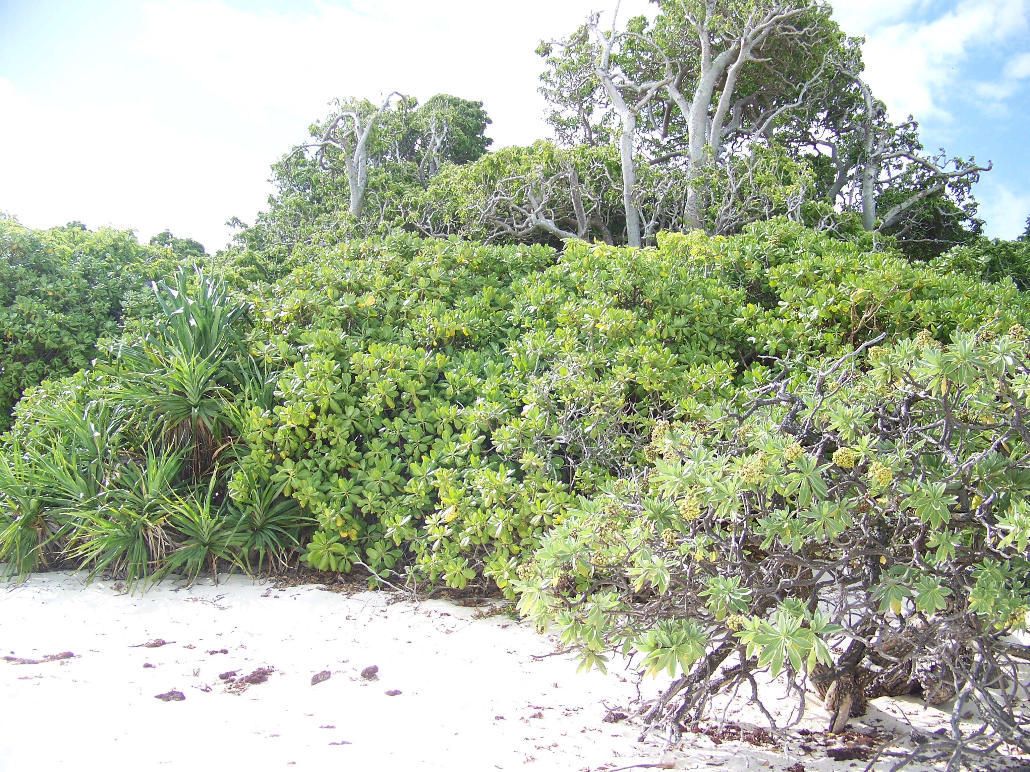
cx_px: 515
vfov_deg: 39.7
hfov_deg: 51.4
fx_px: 1071
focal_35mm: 36
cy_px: 386
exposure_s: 1/400
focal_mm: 5.85
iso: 64
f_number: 2.8
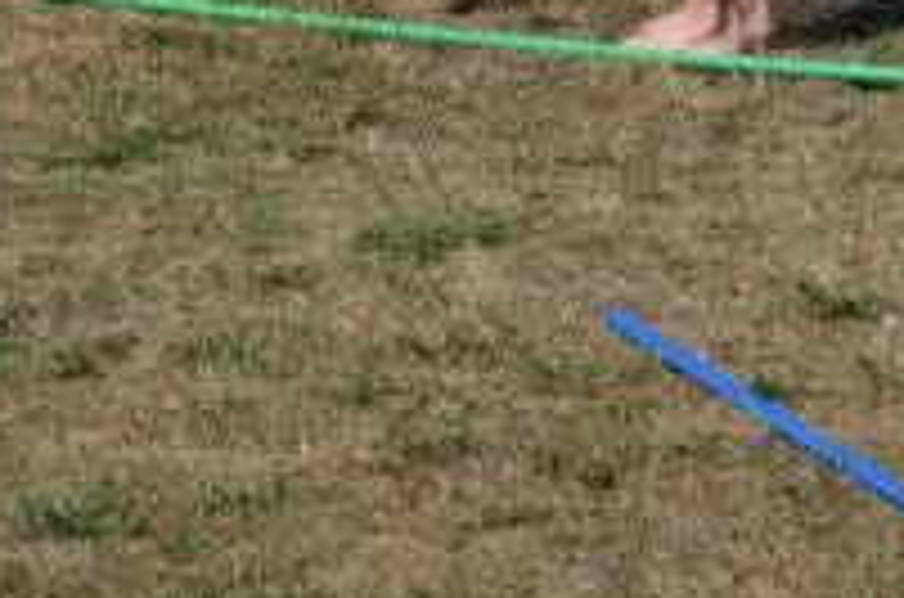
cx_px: 1115
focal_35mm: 282
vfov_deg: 4.8
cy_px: 9
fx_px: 7065
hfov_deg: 7.3
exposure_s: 1/320
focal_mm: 58
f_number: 9
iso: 100
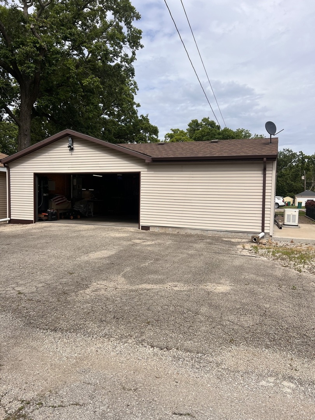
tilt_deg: -1.4
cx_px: 158
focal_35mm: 26
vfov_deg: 67.3
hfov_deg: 53.1
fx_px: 315
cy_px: 210
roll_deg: -1.6
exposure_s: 1/4444
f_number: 1.5
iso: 50
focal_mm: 5.7
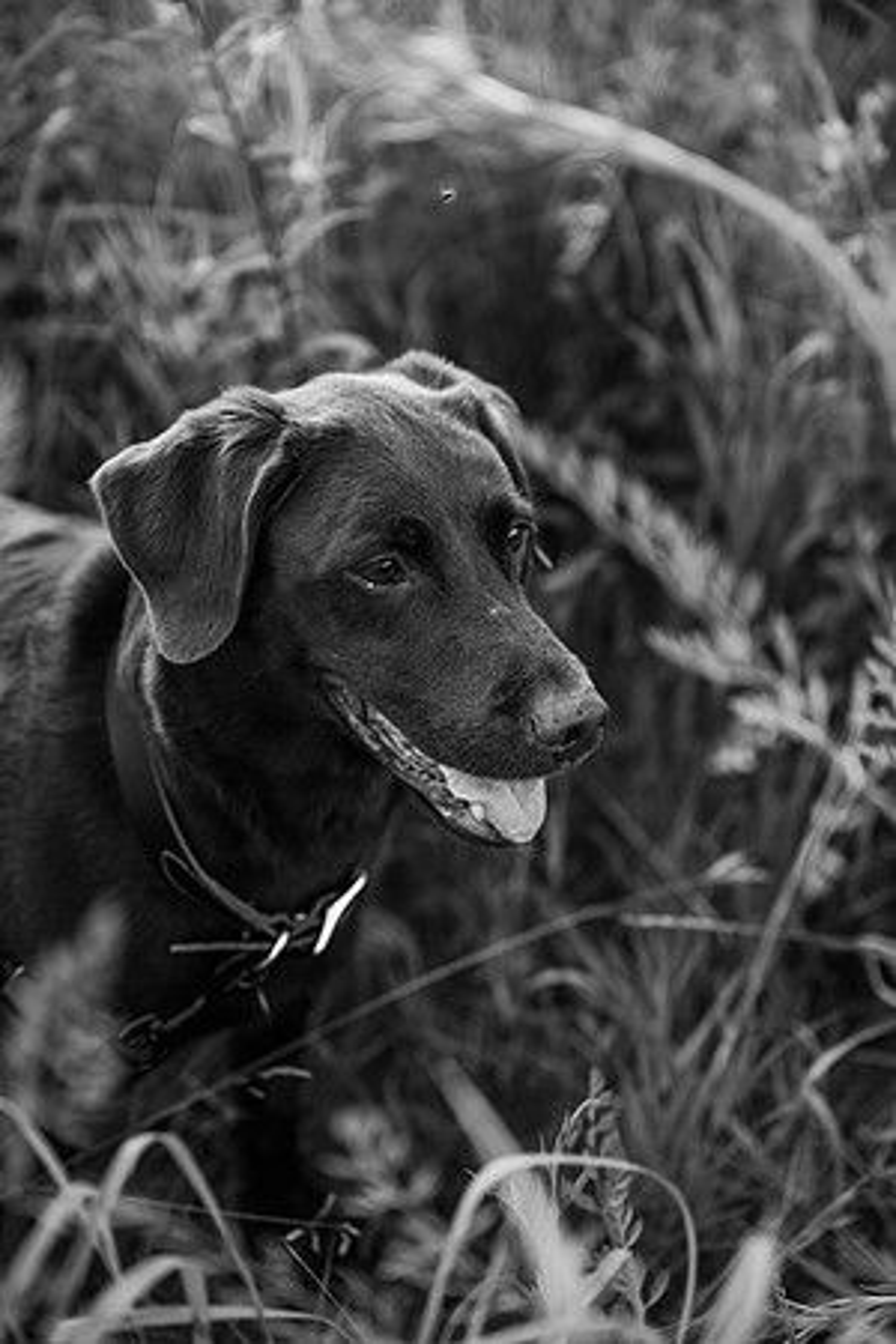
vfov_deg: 31.9
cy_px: 672
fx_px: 2352
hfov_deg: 21.6
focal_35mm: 63
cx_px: 448
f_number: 3.2
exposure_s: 1/500
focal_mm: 63
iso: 320
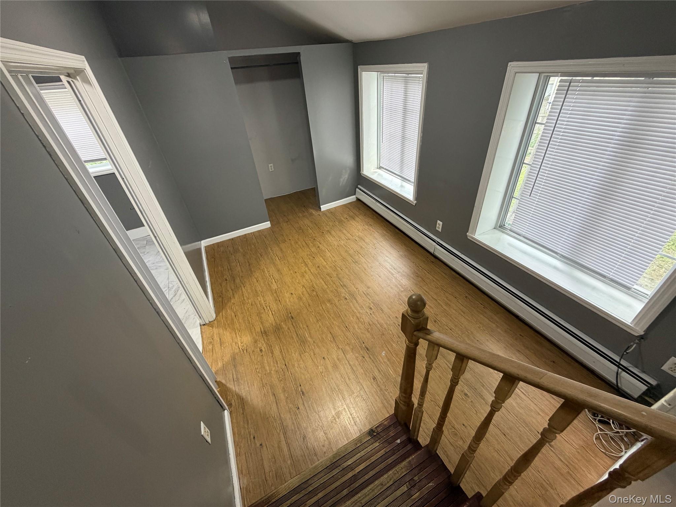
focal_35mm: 14
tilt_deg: -35.3
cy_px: 254
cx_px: 338
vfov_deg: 85.7
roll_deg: +5.1
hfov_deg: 102.1
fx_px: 273
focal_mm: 2.22
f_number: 2.2
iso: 200
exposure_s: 1/60
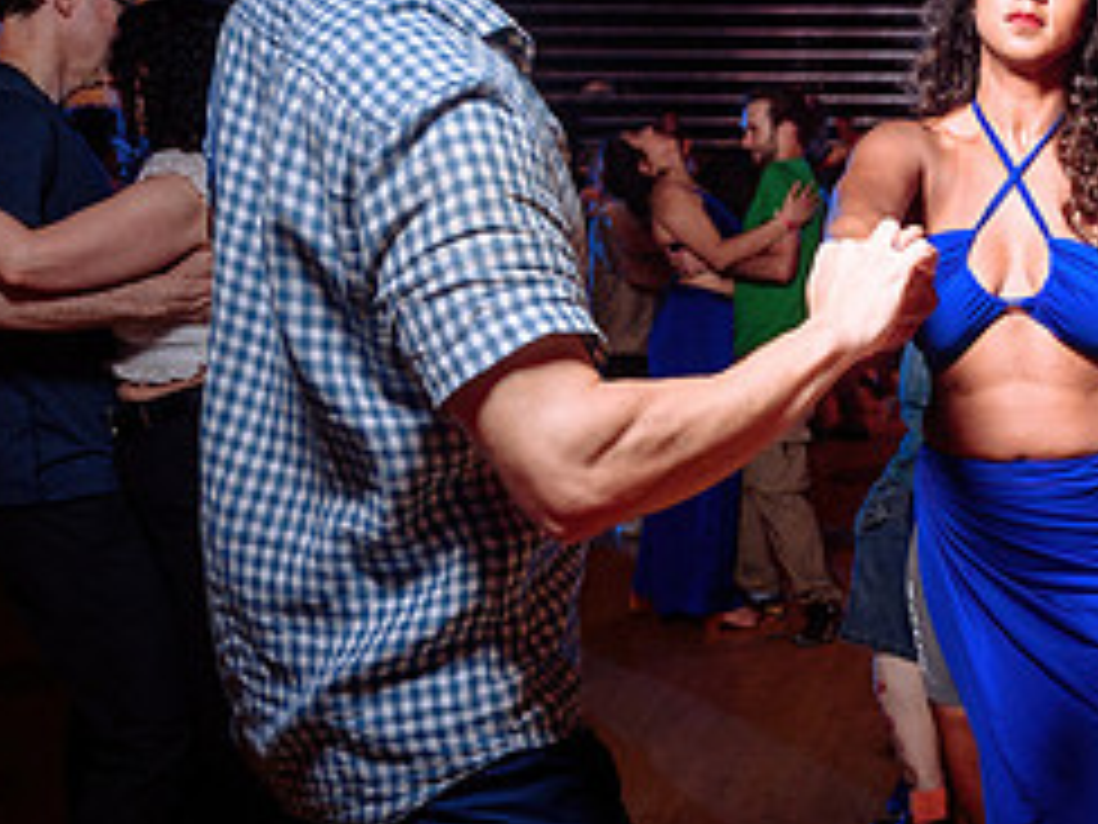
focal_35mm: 59
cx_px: 1130
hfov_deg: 30.1
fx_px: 1871
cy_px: 471
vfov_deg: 24.8
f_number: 3.2
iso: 1000
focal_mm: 24
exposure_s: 1/30
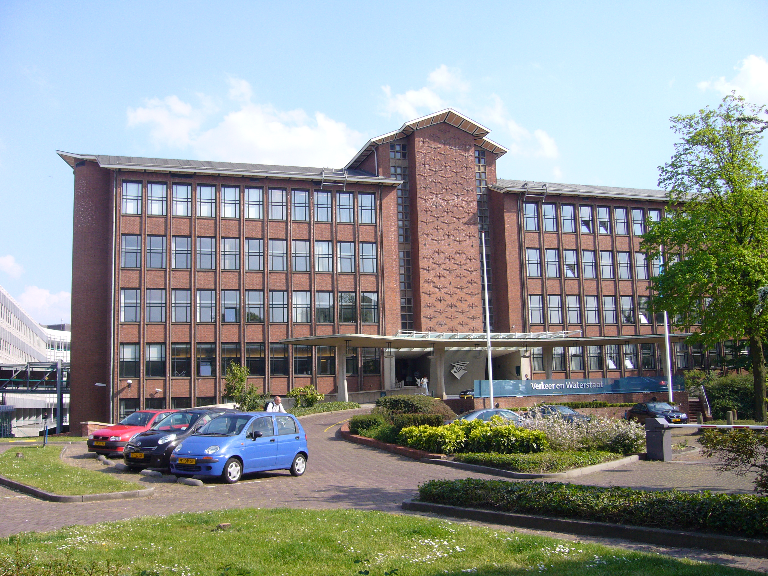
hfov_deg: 52.6
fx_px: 777
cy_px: 288
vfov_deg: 40.7
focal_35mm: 35
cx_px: 384
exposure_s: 1/200
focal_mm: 5.8
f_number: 5.6
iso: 80
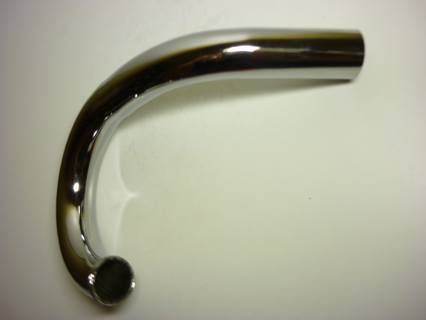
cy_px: 160
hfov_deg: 55.4
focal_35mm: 33
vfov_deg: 42.9
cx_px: 213
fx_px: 406
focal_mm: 5.5
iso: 80
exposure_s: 1/30
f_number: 2.8
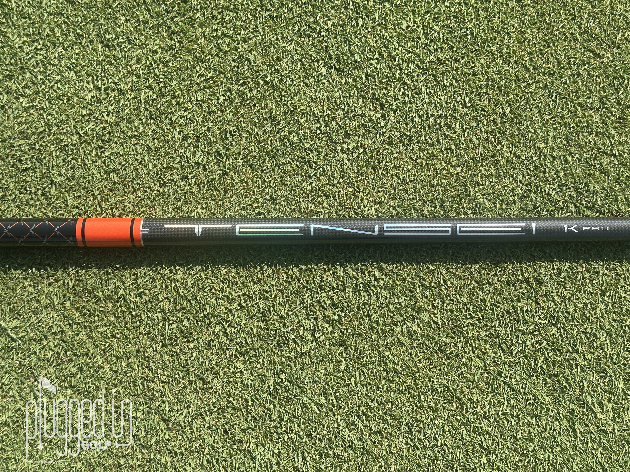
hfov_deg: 39.7
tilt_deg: -78.2
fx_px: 874
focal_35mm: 48
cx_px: 315
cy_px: 236
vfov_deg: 30.3
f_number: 1.78
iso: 64
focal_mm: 6.86
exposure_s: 1/2252
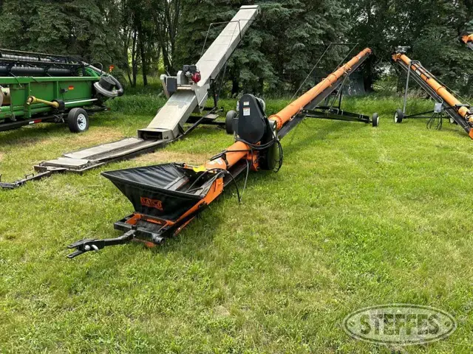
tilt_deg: -17.4
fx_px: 328
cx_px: 236
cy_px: 177
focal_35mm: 24
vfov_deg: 56.8
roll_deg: +0.5
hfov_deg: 71.6
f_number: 1.78
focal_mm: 6.86
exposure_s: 1/1613
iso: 80
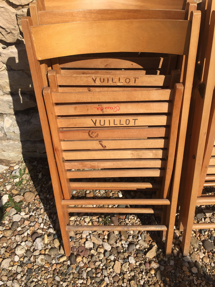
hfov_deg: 48.2
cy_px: 144
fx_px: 240
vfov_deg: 61.7
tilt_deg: -47.5
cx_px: 108
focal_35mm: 29
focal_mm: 4.15
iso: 32
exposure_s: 1/2326
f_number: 2.2
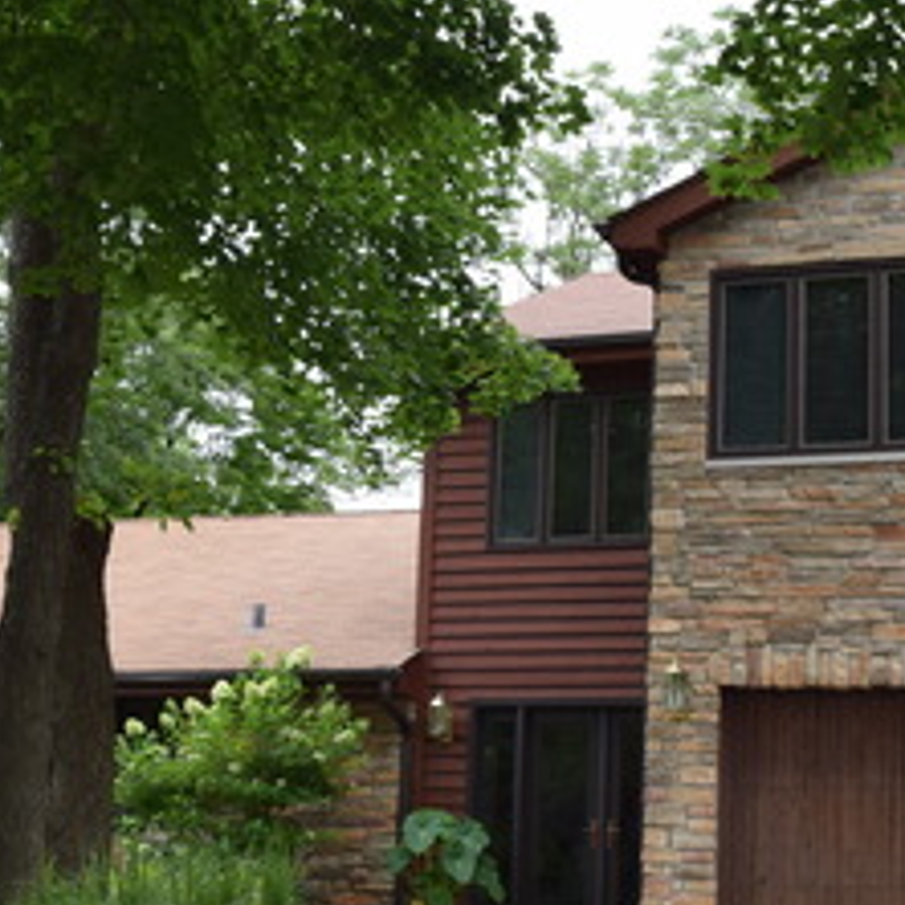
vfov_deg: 21.4
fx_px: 2396
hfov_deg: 21.4
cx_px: 452
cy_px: 446
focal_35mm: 81
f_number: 5.6
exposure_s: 1/125
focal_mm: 22
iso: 200
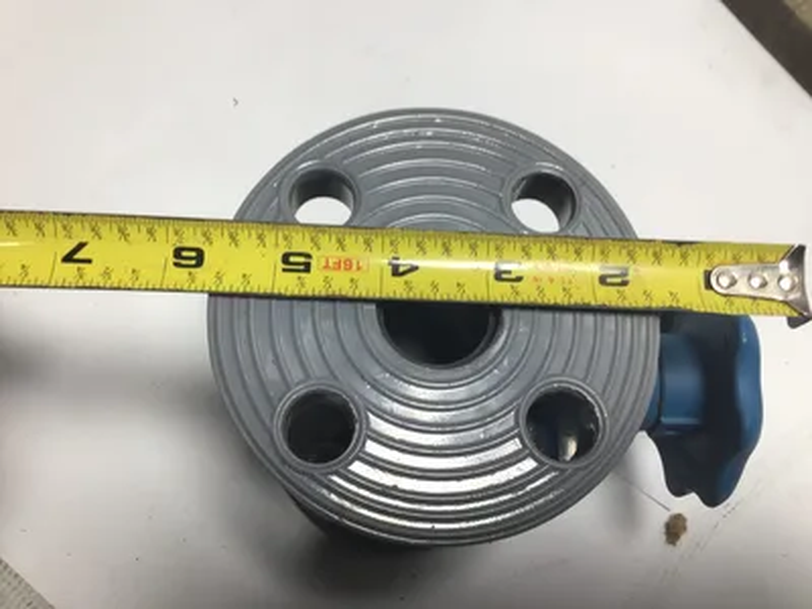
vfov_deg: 45.4
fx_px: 727
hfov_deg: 58.4
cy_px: 304
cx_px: 406
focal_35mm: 31
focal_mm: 3.3
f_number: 2.4
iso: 25
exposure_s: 1/120
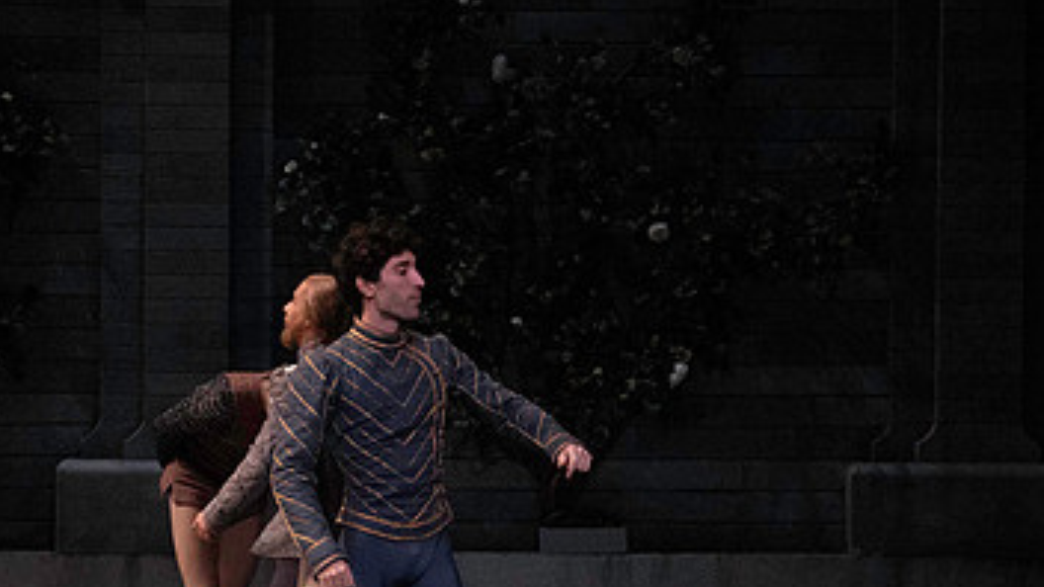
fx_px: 8803
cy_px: 399
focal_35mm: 318
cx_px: 489
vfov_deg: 3.8
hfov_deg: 6.8
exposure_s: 1/400
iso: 16000
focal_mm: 184
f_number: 11
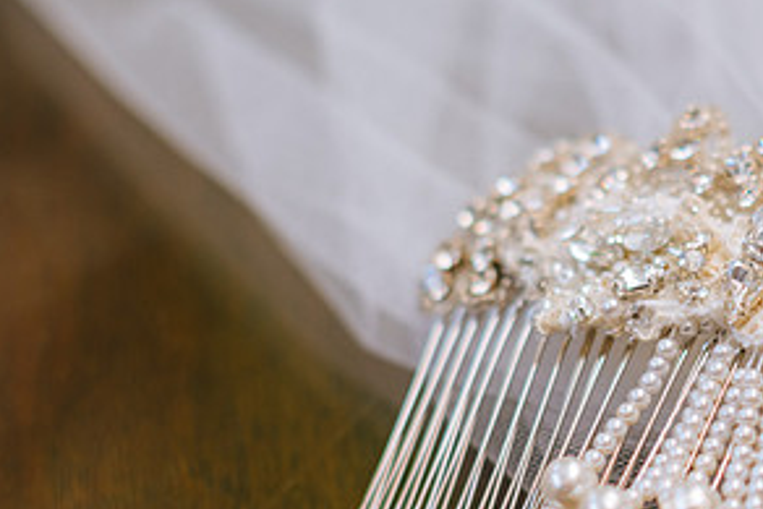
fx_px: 2608
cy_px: 346
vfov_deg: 11.1
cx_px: 741
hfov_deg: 16.3
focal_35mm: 123
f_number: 2.8
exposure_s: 1/80
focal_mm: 50
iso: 200
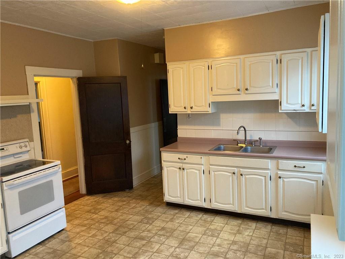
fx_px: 279
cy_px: 130
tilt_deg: -6.7
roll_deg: +2.2
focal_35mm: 28
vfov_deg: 49.7
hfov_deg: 63.4
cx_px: 172
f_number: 1.8
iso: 320
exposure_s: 1/40
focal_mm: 3.99
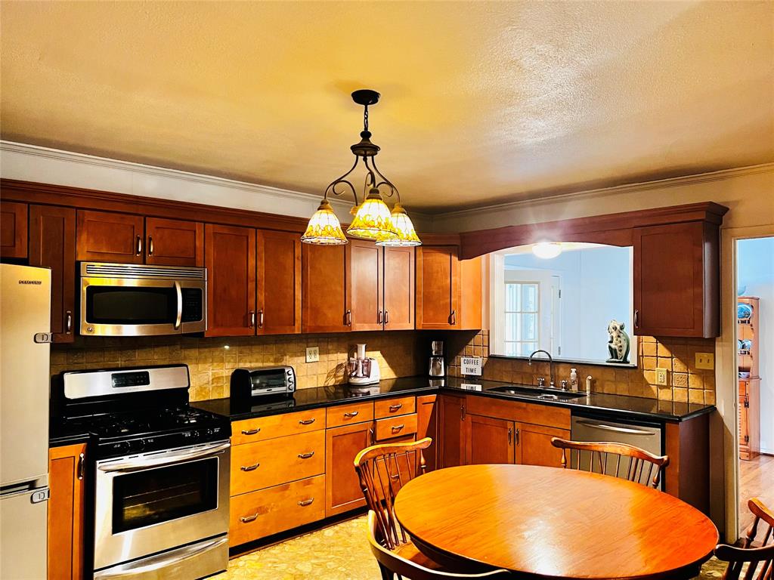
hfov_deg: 67.3
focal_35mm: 26
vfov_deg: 53.1
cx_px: 387
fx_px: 581
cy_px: 290
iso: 400
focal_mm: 5.7
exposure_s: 1/60
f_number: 1.5
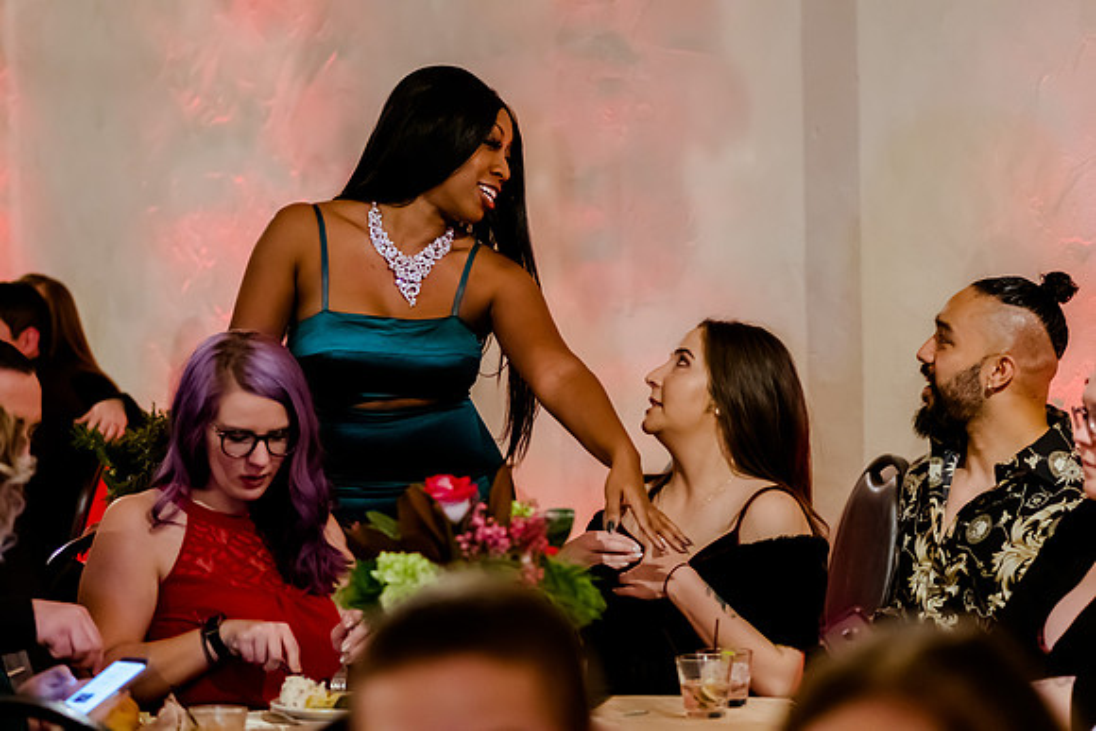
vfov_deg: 8.7
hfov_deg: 13.0
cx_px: 548
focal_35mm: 158
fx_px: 4796
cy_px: 366
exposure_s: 1/125
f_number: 2.8
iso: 4000
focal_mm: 105
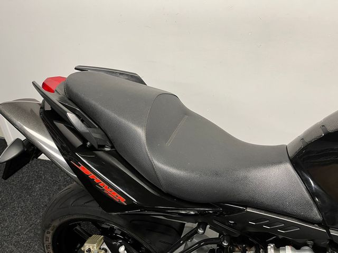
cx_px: 169
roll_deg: -0.5
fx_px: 254
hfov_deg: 67.3
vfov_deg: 53.1
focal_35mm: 26
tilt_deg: -29.1
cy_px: 126
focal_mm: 5.1
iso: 100
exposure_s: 1/50
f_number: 1.6
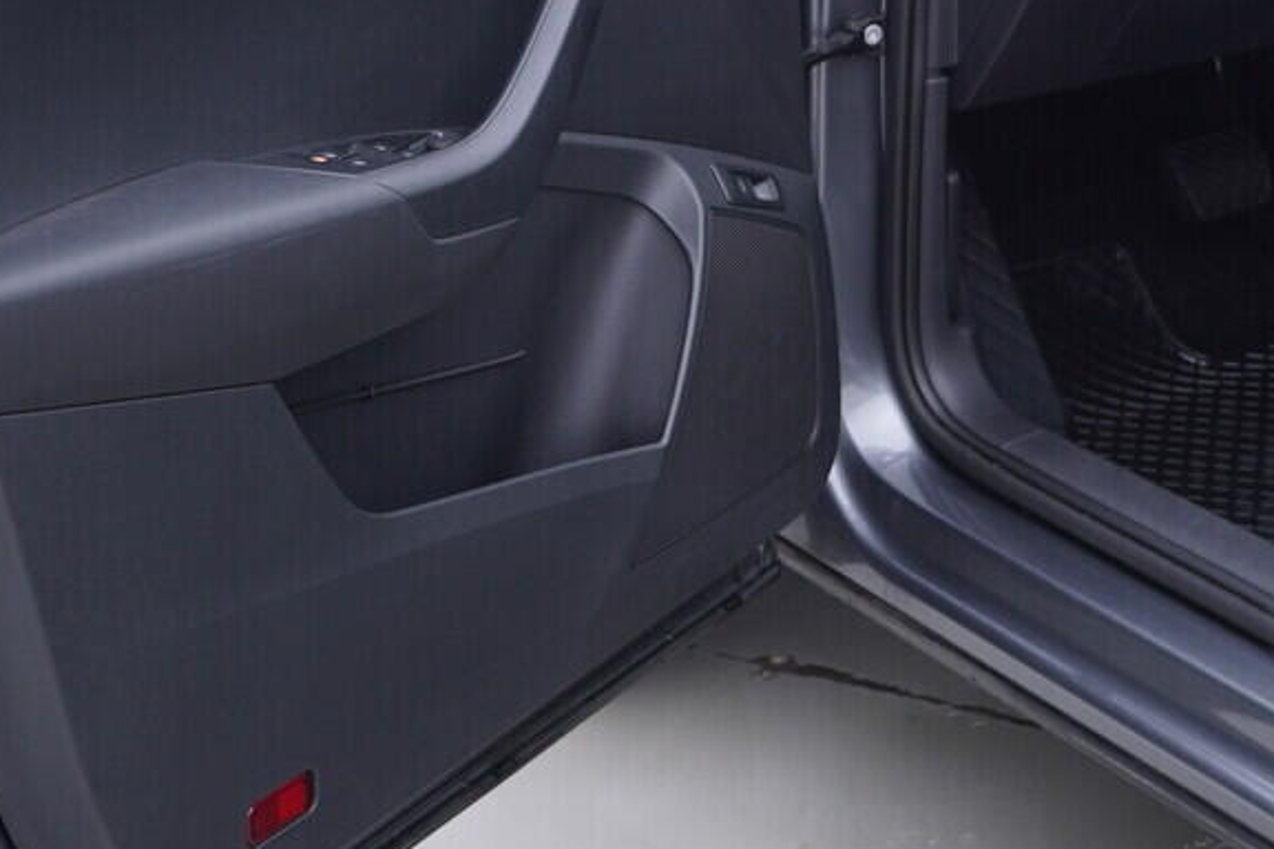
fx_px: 3185
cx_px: 869
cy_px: -115
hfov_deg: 22.5
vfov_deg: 14.8
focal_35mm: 90
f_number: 3.2
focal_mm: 24
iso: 125
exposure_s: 1/50
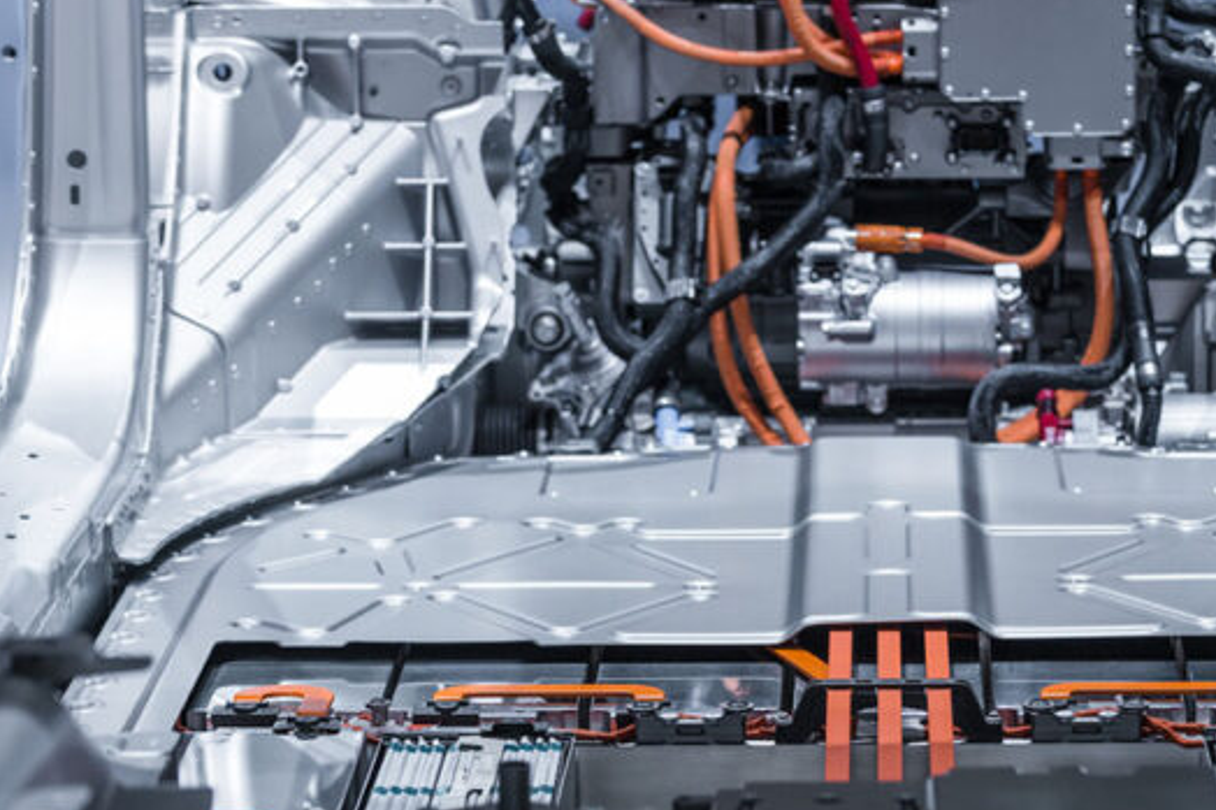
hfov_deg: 13.3
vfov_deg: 8.9
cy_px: 521
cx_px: 886
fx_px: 5200
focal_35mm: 154
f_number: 4.5
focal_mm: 105
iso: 560
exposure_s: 1/200
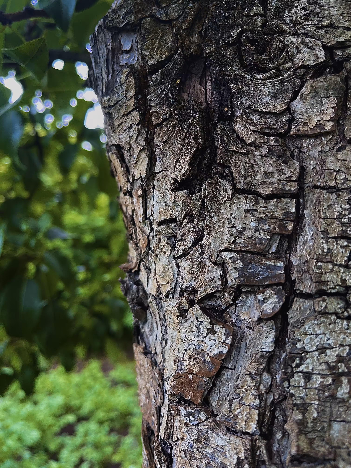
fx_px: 352
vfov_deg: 67.3
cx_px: 176
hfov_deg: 53.1
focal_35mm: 26
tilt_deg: +7.4
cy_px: 234
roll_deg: -1.8
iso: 64
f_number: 1.6
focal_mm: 5.1
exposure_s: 1/122
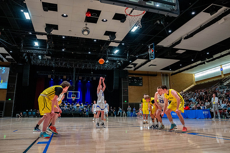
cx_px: 119
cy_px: 71
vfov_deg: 47.6
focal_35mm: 27
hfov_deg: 66.9
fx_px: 174
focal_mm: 24
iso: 6400
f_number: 3.2
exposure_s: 1/400
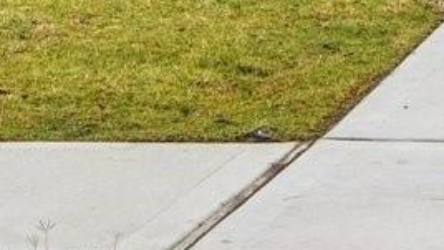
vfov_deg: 4.6
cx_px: 820
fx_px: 2921
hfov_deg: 8.3
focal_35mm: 248
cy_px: -640
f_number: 8
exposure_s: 1/2000
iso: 500
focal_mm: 31
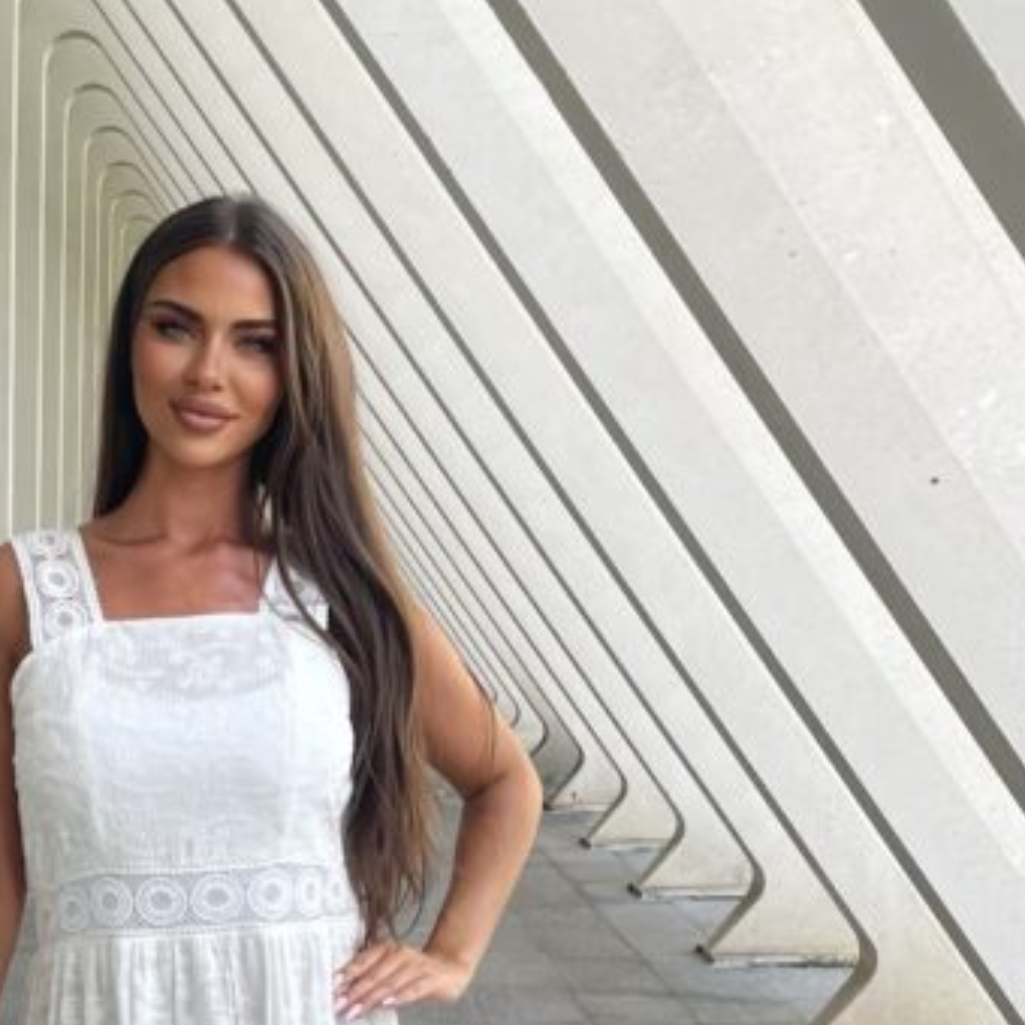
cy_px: 1121
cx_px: 193
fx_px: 1742
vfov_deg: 29.6
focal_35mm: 52
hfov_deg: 31.9
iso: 32
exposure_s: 1/122
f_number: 1.6
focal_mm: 5.1
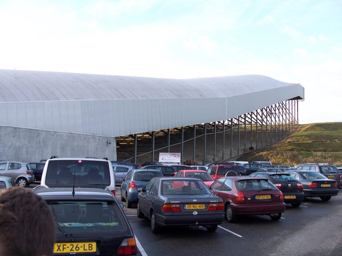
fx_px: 346
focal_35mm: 35
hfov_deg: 52.6
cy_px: 128
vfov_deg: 40.7
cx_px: 171
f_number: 2.8
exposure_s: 1/180
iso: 80
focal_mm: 6
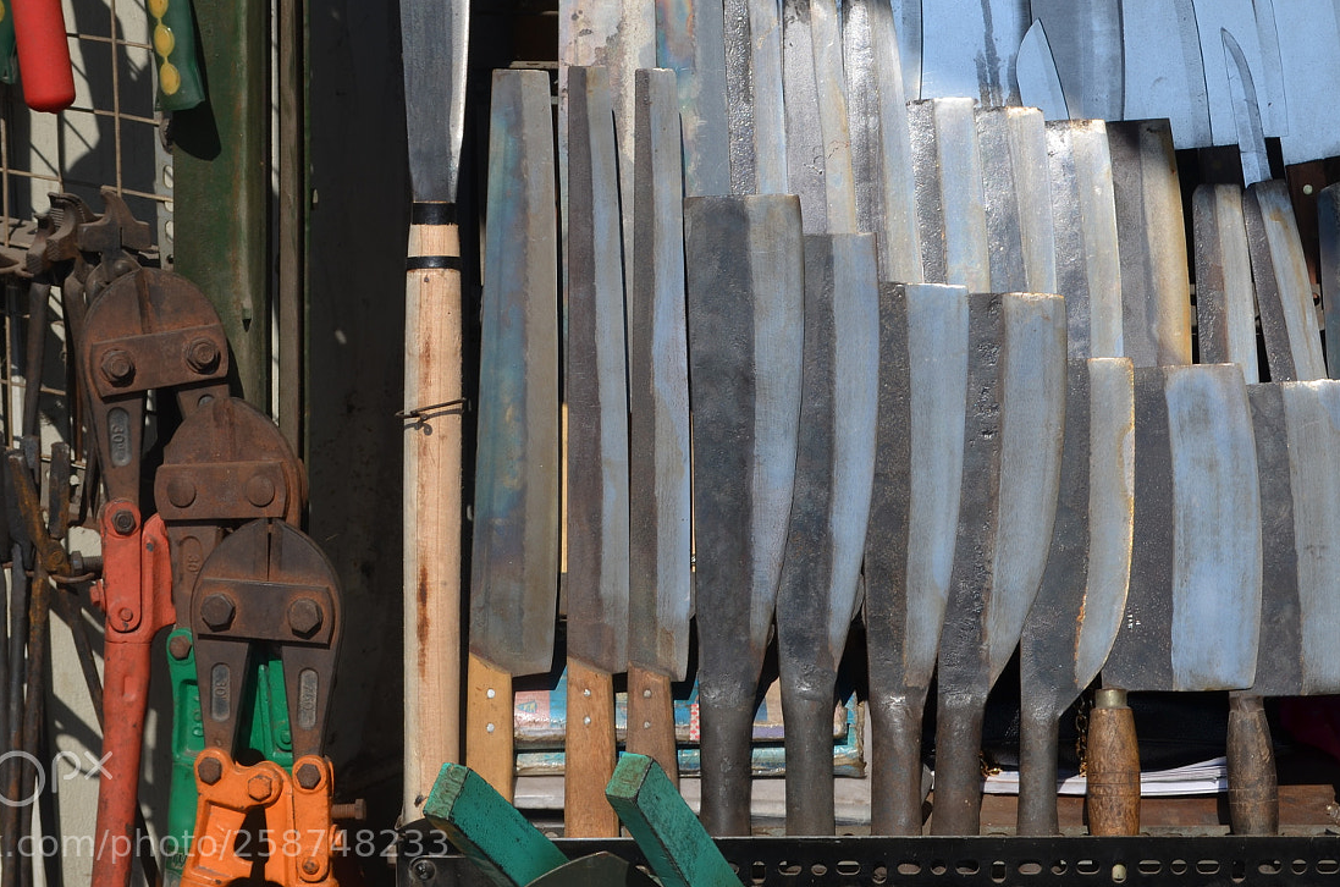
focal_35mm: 105
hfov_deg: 19.5
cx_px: 787
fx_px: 3899
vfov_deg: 13.0
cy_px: 293
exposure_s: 1/320
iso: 100
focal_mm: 48
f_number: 9
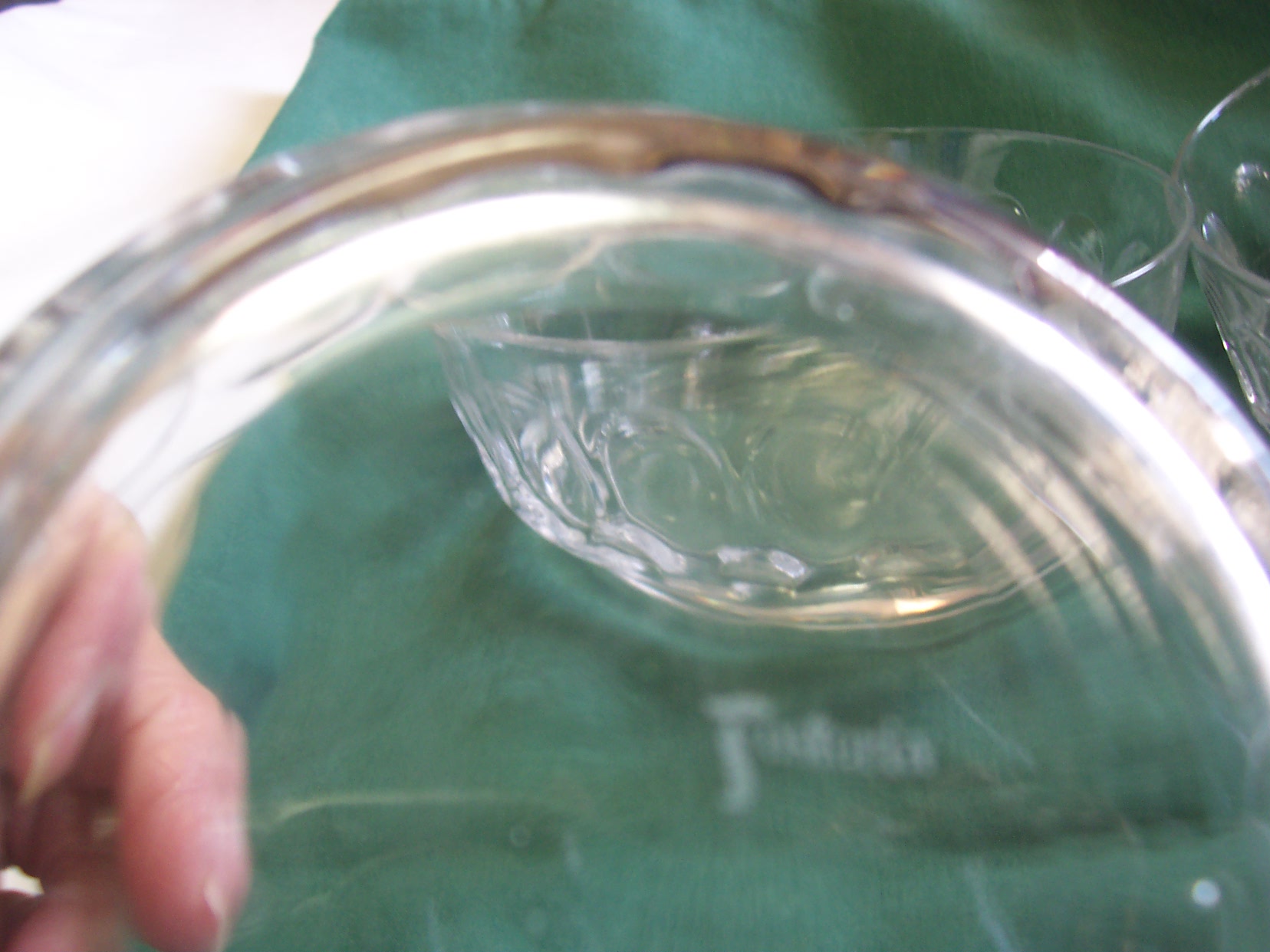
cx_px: 635
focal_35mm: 37
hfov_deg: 50.1
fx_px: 1357
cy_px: 476
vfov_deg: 38.7
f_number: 2.8
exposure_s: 1/30
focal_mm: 5.6
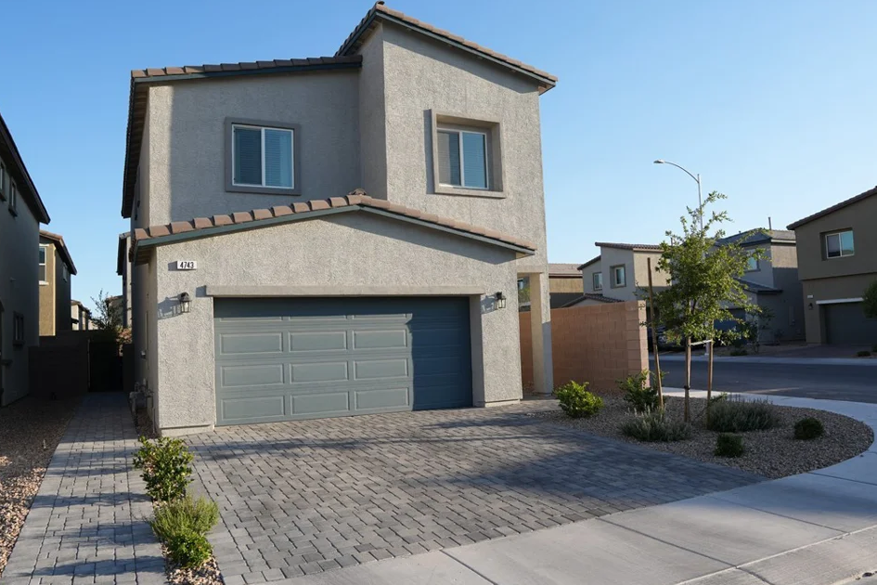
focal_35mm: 26
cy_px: 300
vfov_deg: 49.5
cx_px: 443
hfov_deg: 69.4
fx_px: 633
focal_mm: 16
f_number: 5.6
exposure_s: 1/250
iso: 100
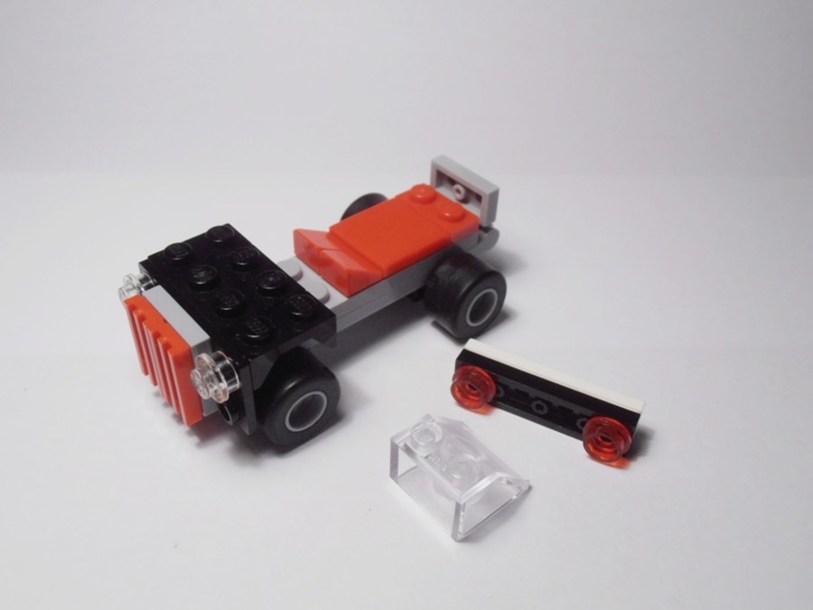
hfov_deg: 50.1
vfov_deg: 38.7
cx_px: 406
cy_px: 305
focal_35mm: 37
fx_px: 869
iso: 80
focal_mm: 6.61
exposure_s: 1/60
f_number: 3.9
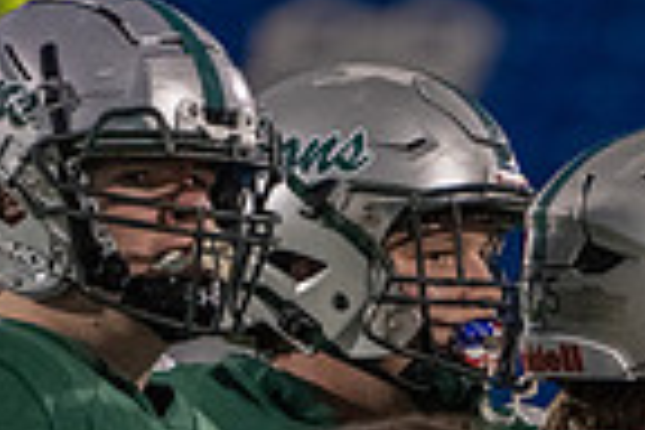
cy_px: 670
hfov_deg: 1.3
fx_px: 28826
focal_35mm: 1609
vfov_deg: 0.9
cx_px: 1048
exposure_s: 1/500
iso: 6400
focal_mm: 400
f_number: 5.6
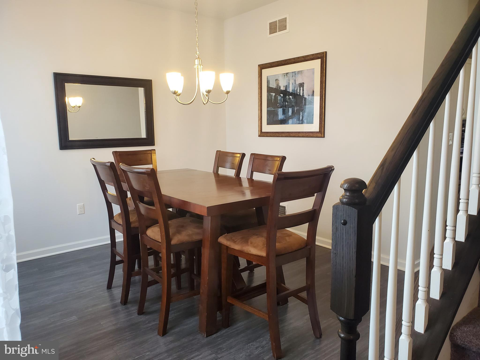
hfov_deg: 67.3
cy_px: 180
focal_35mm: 26
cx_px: 240
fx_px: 361
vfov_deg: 53.1
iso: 200
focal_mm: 4.3
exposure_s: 1/60
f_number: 2.4
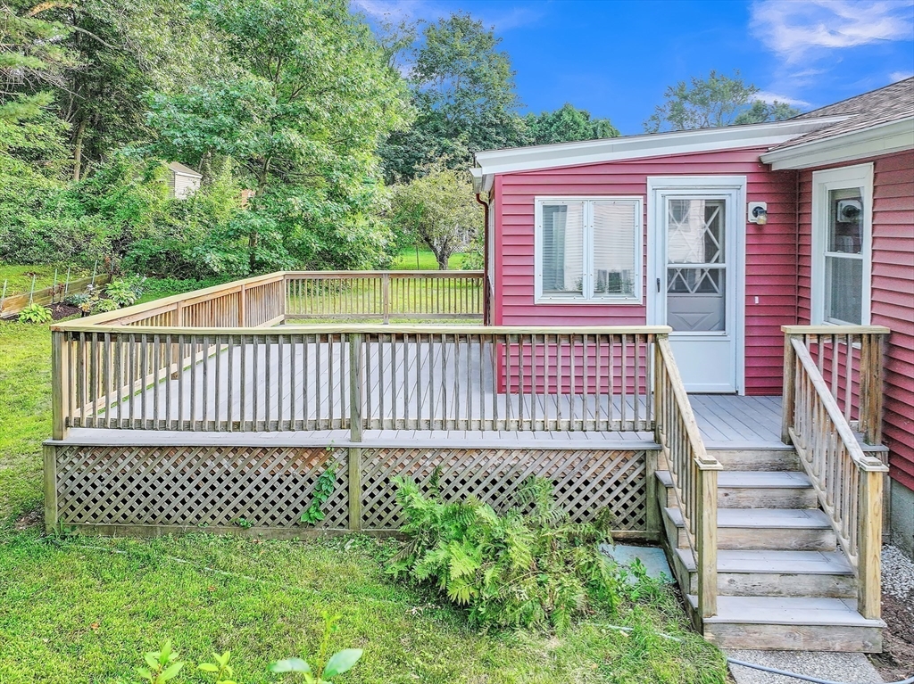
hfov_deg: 71.6
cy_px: 342
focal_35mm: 24
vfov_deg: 56.8
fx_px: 633
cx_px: 457
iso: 400
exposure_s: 1/320
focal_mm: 12.29
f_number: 2.8
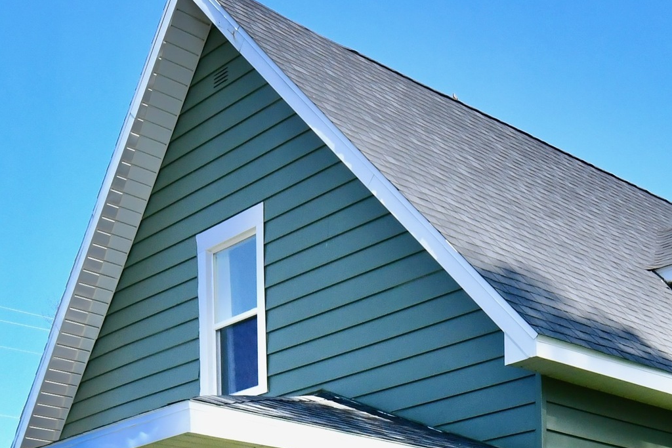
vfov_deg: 29.9
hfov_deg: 46.1
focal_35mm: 42
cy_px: 439
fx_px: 784
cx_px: 409
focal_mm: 14
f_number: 10
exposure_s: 1/400
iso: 640
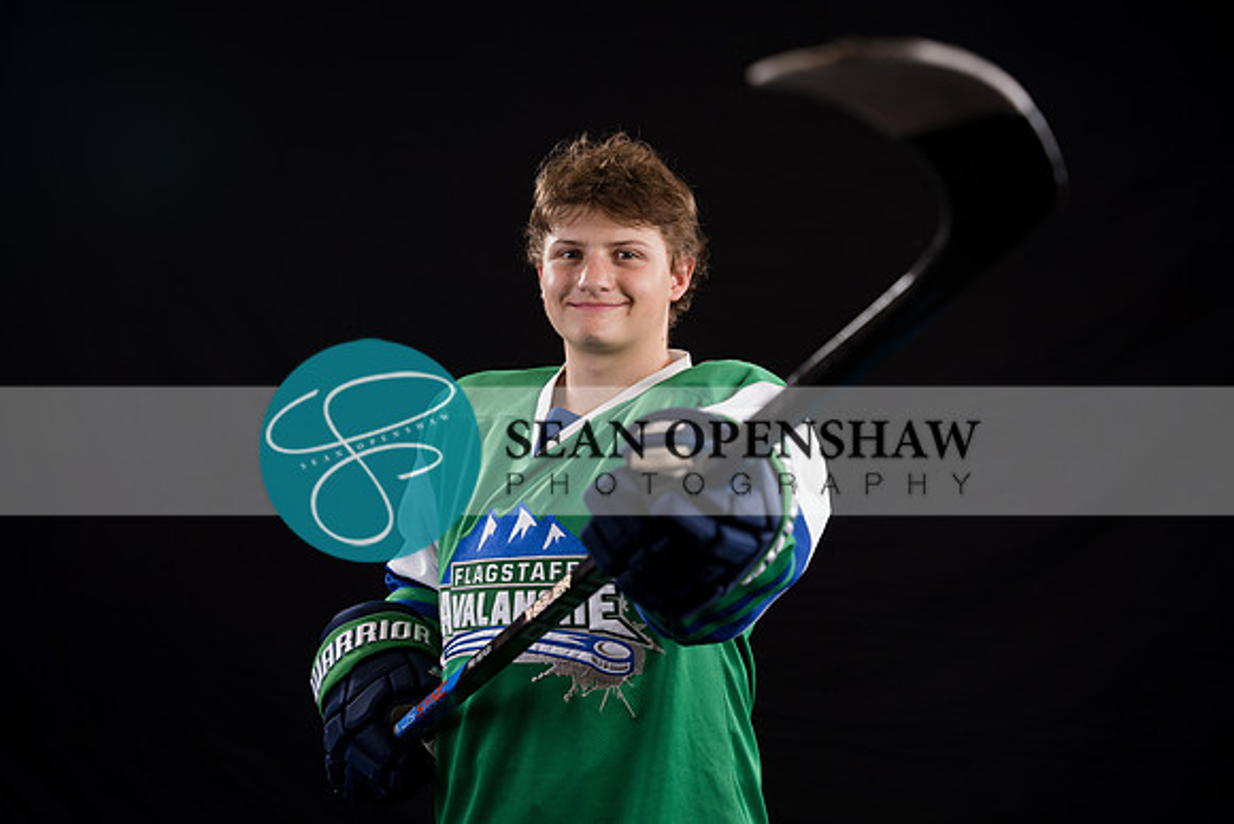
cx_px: 617
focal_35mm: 55
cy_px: 412
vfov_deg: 24.6
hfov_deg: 36.2
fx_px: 1889
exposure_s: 1/160
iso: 80
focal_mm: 55.1
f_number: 3.5
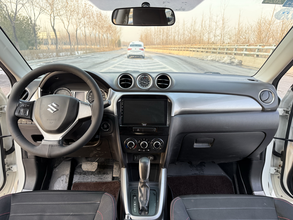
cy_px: 110
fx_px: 203
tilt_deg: -16.7
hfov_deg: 71.6
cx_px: 146
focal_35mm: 24
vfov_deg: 56.8
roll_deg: +0.4
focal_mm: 6.76
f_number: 1.78
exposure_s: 1/179
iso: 200
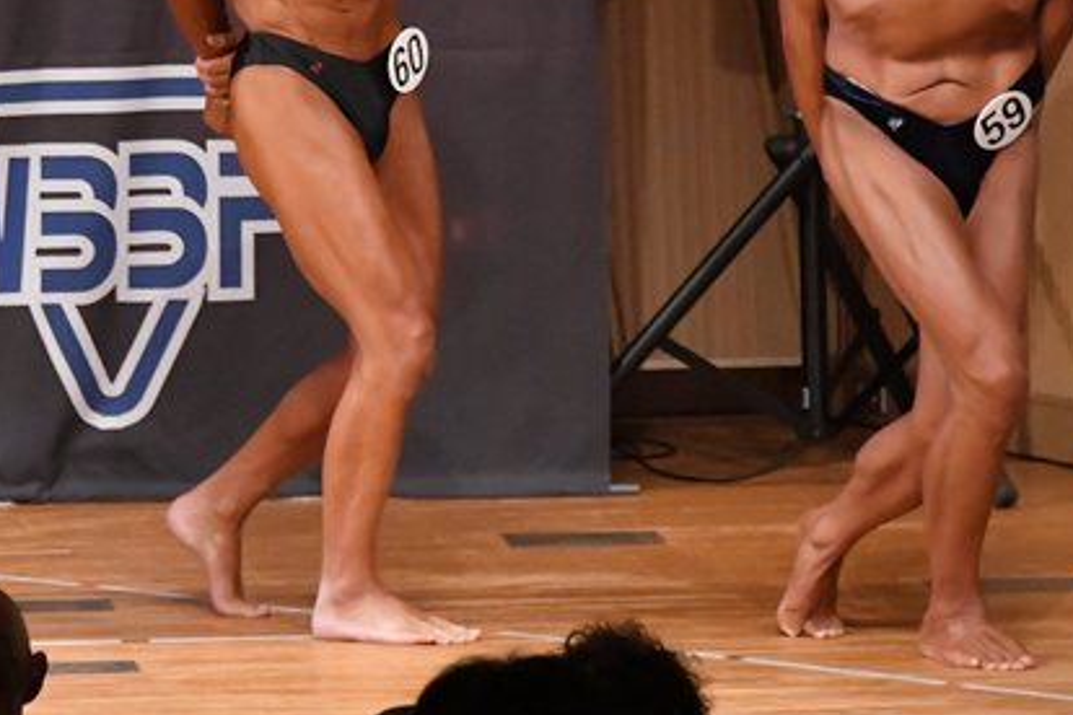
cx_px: 165
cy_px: 148
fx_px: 15051
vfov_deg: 2.7
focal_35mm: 505
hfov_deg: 4.1
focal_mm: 180
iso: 11400
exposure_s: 1/400
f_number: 5.6
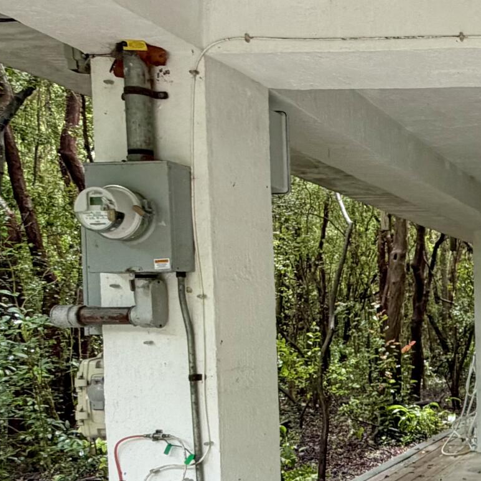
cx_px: 655
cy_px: 348
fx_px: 755
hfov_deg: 28.0
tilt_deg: -2.9
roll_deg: +1.0
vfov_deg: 34.8
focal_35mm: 48
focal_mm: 2.22
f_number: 2.2
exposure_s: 1/121
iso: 160
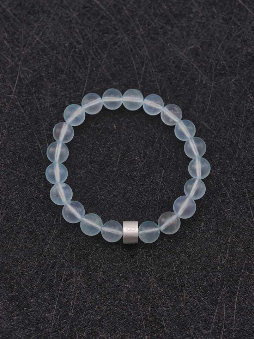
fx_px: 832
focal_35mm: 85
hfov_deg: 17.4
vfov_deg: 23.0
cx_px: 127
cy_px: 170
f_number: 2.67
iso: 200
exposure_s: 1/400
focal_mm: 22.48
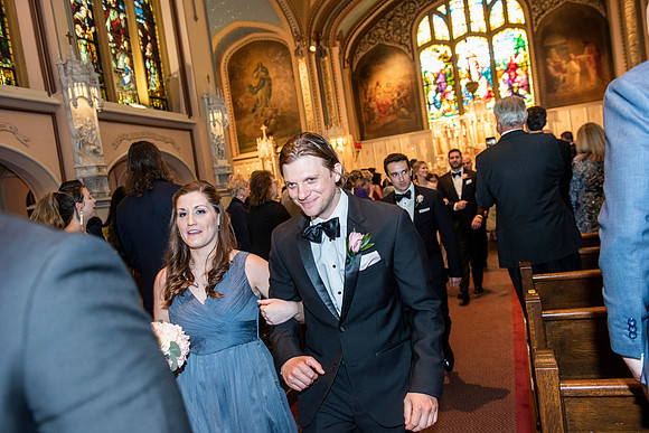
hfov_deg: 58.7
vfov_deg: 41.1
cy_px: 216
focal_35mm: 32
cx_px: 324
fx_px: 577
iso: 1600
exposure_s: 1/100
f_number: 3.5
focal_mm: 32
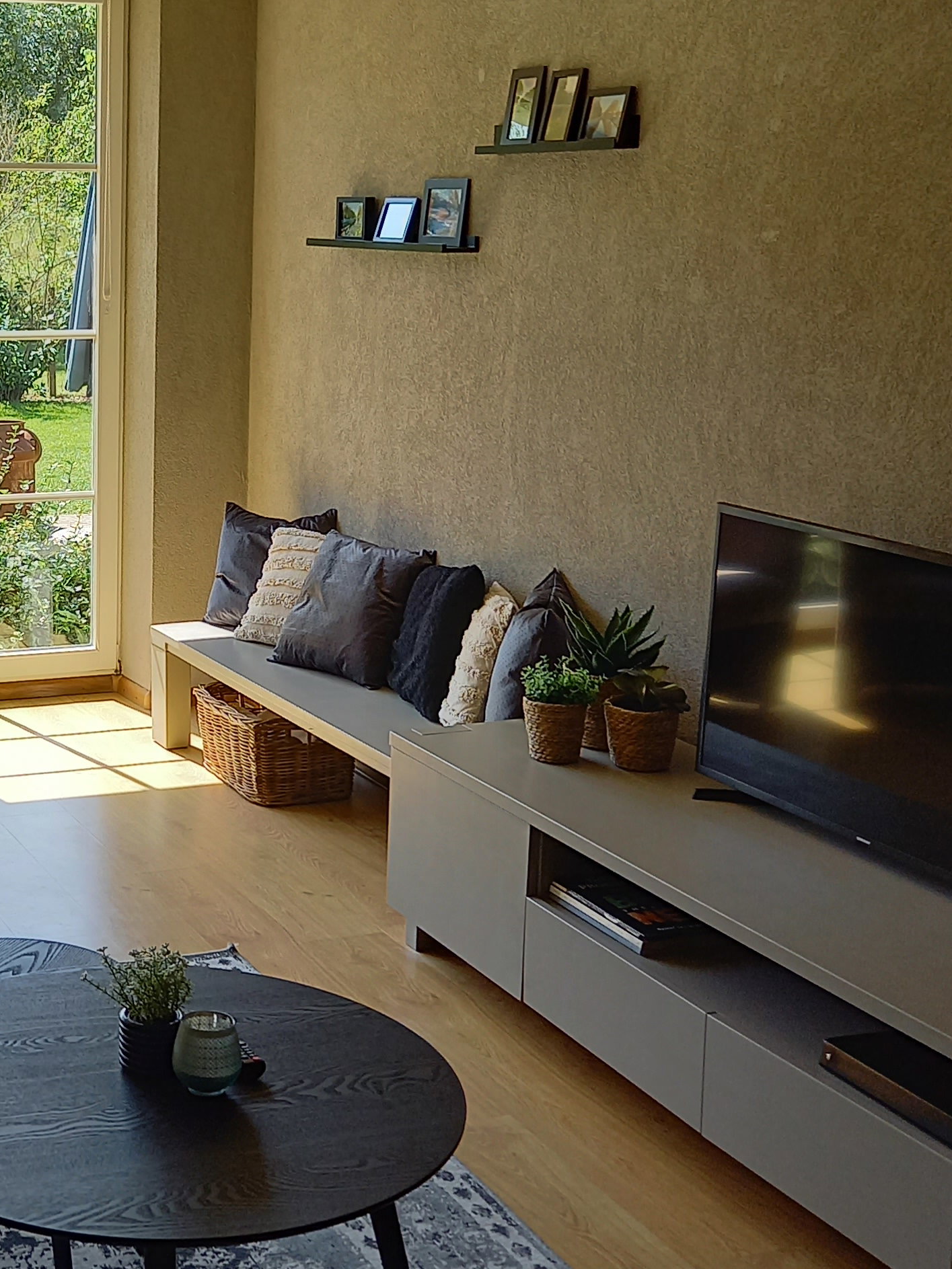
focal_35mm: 53
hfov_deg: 26.4
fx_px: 1944
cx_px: 57
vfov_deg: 36.1
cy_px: 527
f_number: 1.8
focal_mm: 4.65
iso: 50
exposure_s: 1/100
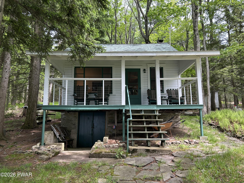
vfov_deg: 53.1
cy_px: 92
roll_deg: +0.6
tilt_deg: +9.5
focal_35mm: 26
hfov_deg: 67.3
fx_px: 183
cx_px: 122
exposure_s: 1/254
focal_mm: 5.7
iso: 40
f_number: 1.5
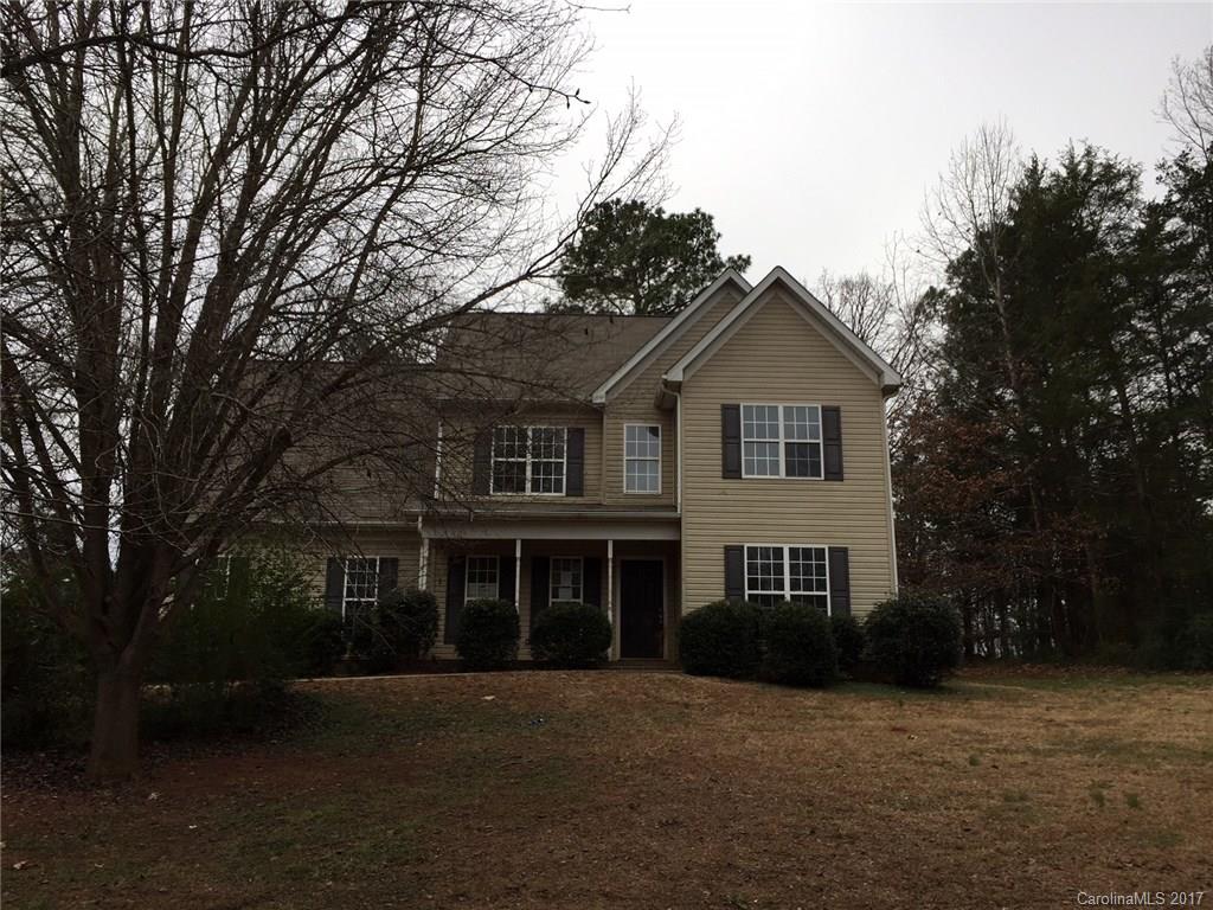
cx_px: 606
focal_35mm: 29
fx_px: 1016
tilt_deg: +15.4
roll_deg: -0.6
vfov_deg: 48.2
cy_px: 455
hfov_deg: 61.7
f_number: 2.2
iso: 32
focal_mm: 4.15
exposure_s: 1/659
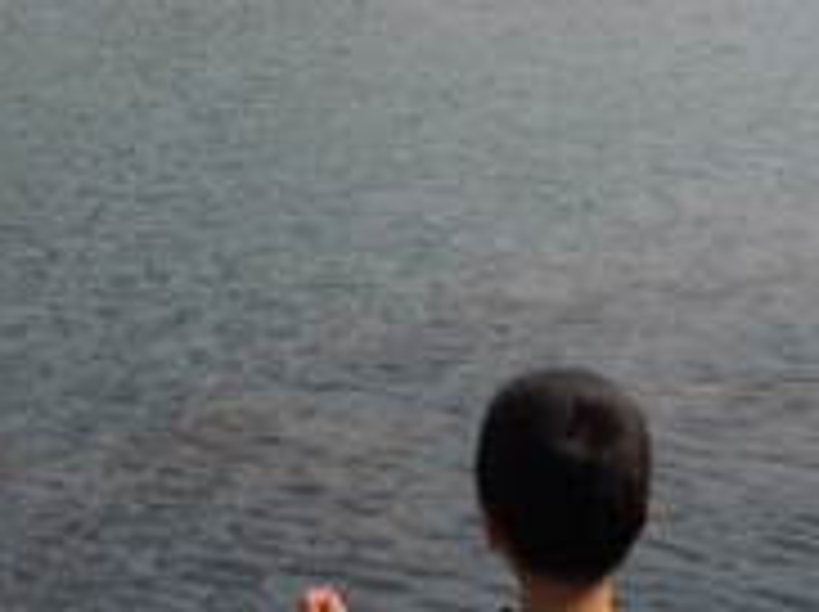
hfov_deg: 19.7
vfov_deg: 14.2
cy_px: -212
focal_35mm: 99
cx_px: 225
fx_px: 2339
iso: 100
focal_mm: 5.4
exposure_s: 1/250
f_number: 7
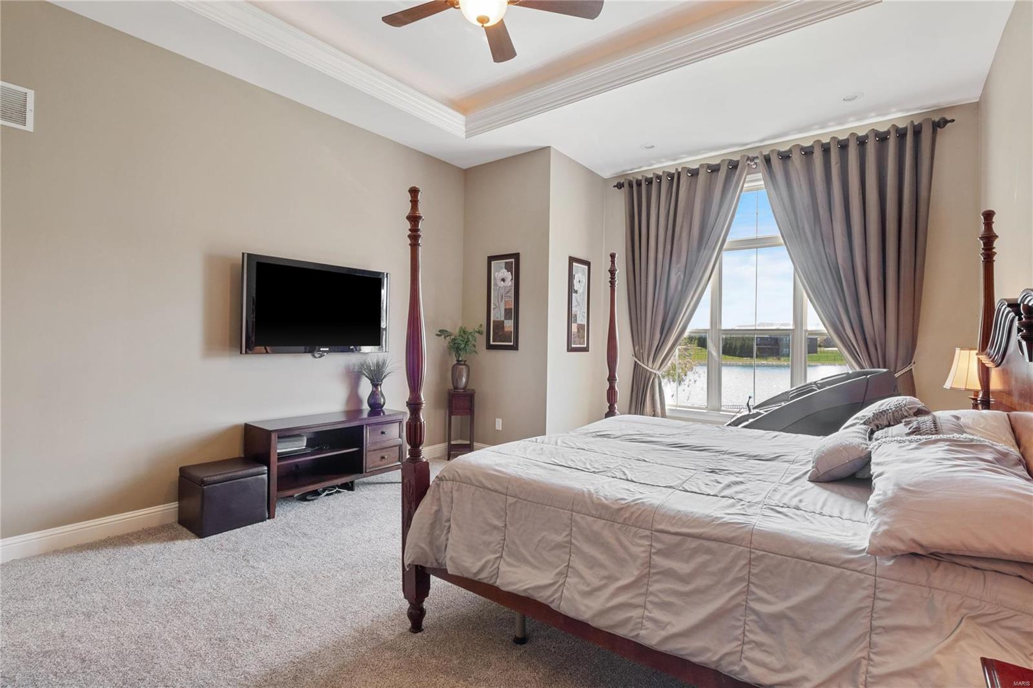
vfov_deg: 73.7
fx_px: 459
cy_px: 344
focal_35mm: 16
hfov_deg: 96.7
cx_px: 516
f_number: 10
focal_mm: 8
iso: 400
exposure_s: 1/2.5
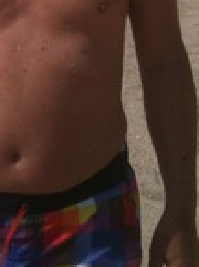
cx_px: -10
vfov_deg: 14.8
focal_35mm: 121
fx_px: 932
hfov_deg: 12.0
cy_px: -168
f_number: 2.8
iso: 64
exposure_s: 1/2148
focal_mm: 3.85
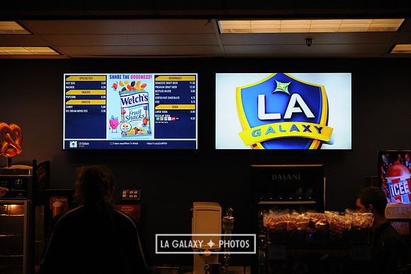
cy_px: 137
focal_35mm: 110
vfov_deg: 12.4
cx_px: 206
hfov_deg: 18.6
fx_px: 1255
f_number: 2.8
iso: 800
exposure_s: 1/400
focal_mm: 110
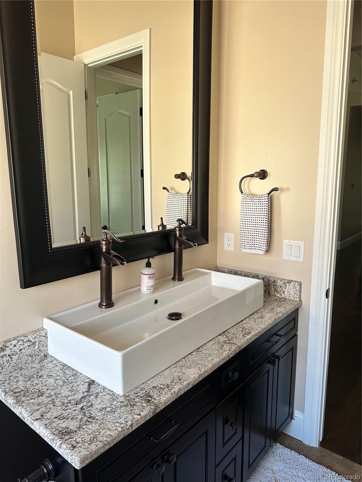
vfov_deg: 71.6
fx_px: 335
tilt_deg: -9.7
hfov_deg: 56.8
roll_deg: -0.6
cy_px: 241
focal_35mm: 24
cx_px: 181
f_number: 1.78
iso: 125
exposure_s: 1/121
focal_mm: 6.86
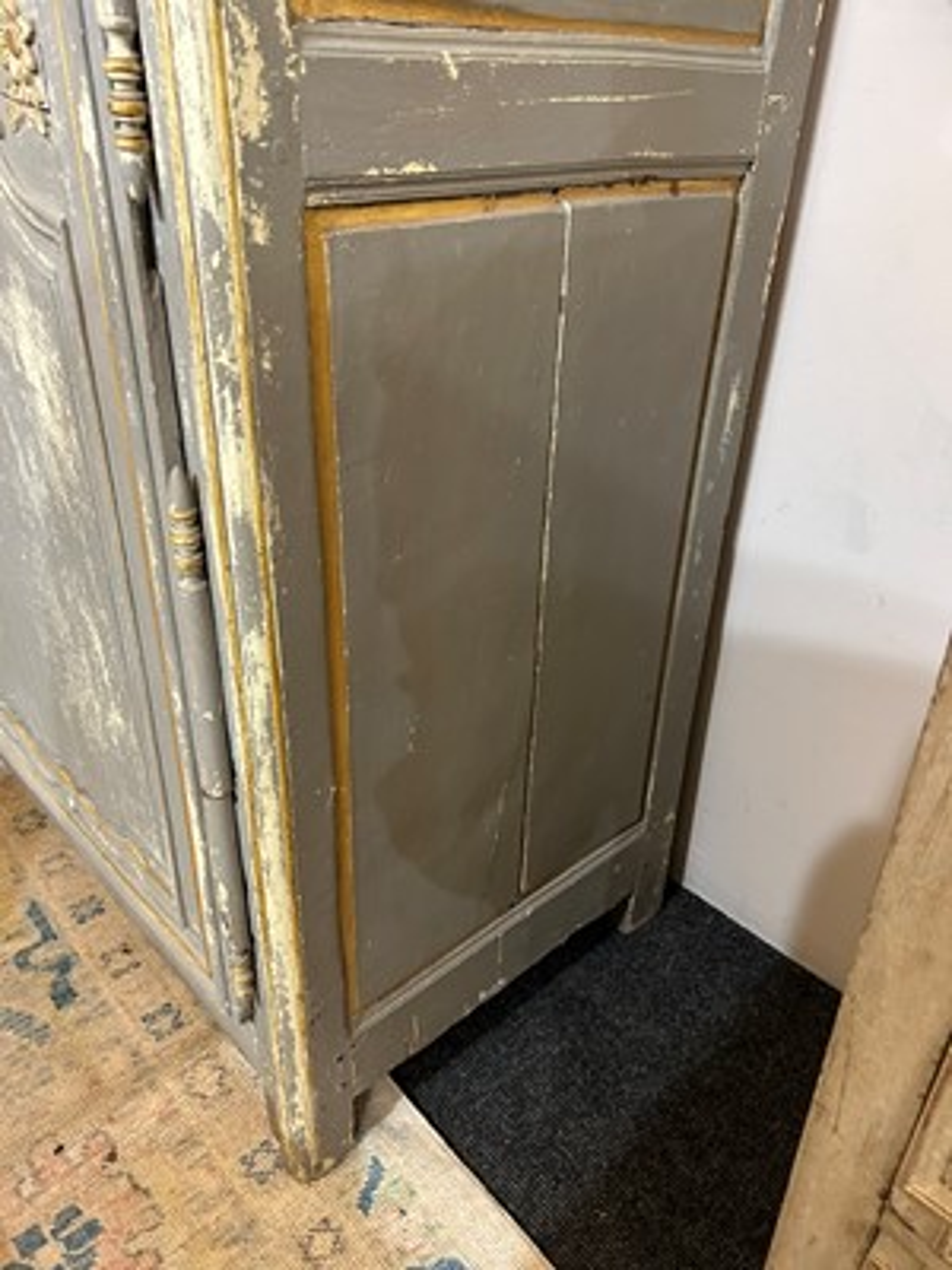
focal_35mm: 26
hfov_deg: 53.1
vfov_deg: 67.3
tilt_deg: -32.1
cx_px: 476
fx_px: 953
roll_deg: -1.5
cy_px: 635
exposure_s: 1/50
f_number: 1.5
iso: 400
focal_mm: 5.7
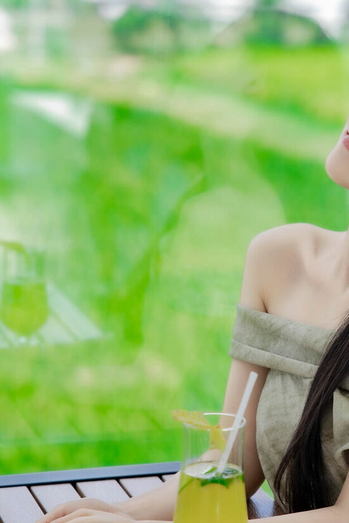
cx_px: 308
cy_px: 245
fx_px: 1948
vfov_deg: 15.3
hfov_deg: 10.2
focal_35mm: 134
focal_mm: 70
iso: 100
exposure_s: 1/100
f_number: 2.8
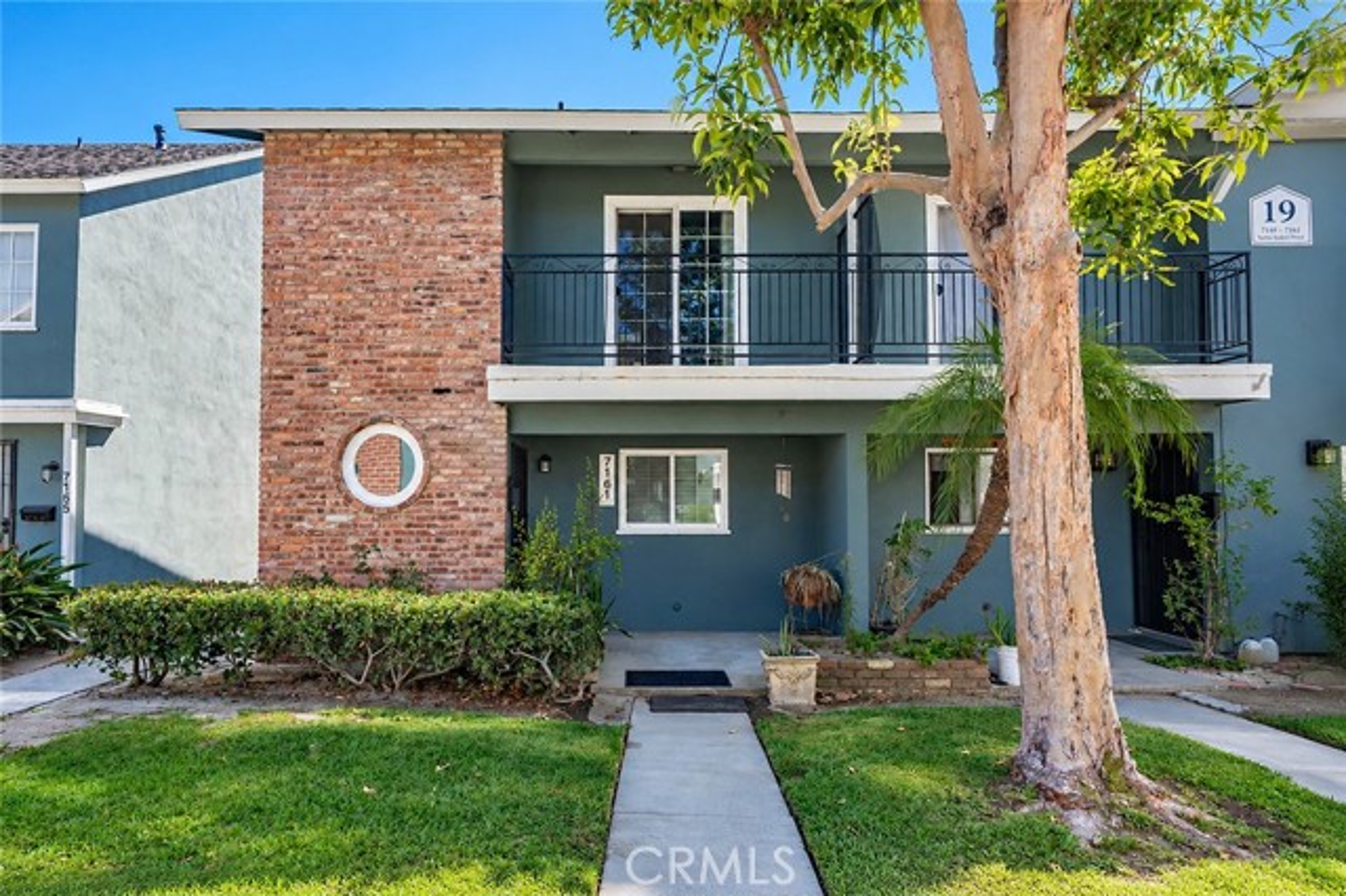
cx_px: 673
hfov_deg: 90.0
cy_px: 448
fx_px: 673
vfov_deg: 67.3
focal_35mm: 18
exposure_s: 1/50
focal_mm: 18
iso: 100
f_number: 6.3
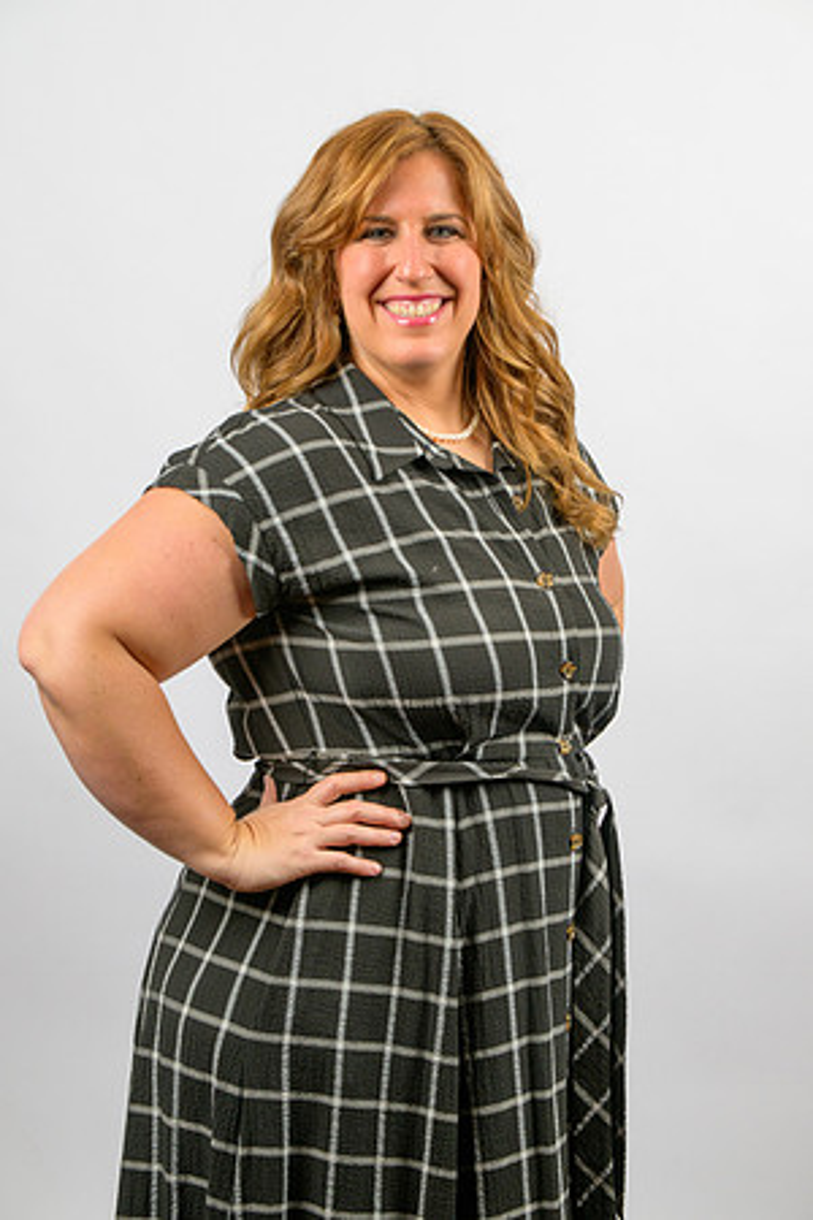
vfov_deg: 25.4
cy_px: 610
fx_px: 2710
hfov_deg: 17.1
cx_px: 406
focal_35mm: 80
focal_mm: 80
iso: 1000
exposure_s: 1/160
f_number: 6.3
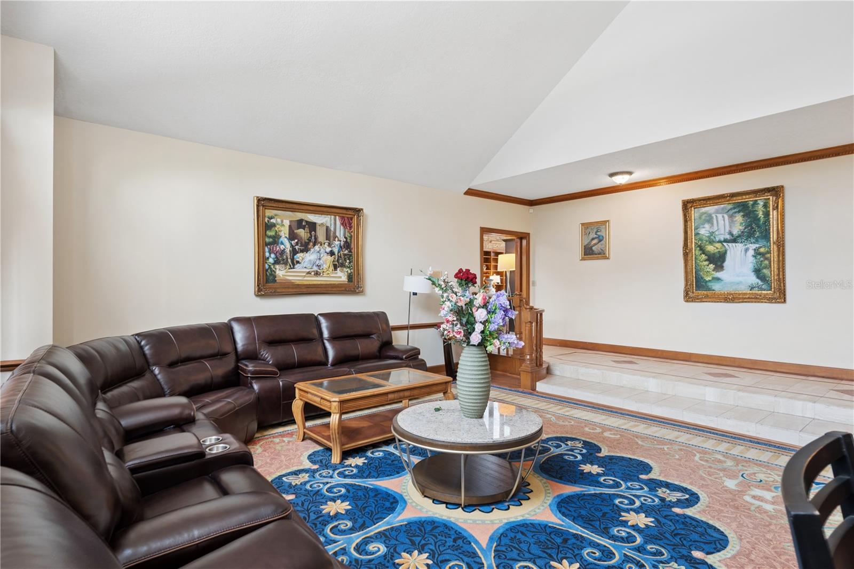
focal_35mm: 18
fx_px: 439
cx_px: 427
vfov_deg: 65.9
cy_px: 284
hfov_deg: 88.4
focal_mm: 18.5
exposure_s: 1/2.5
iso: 200
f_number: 9
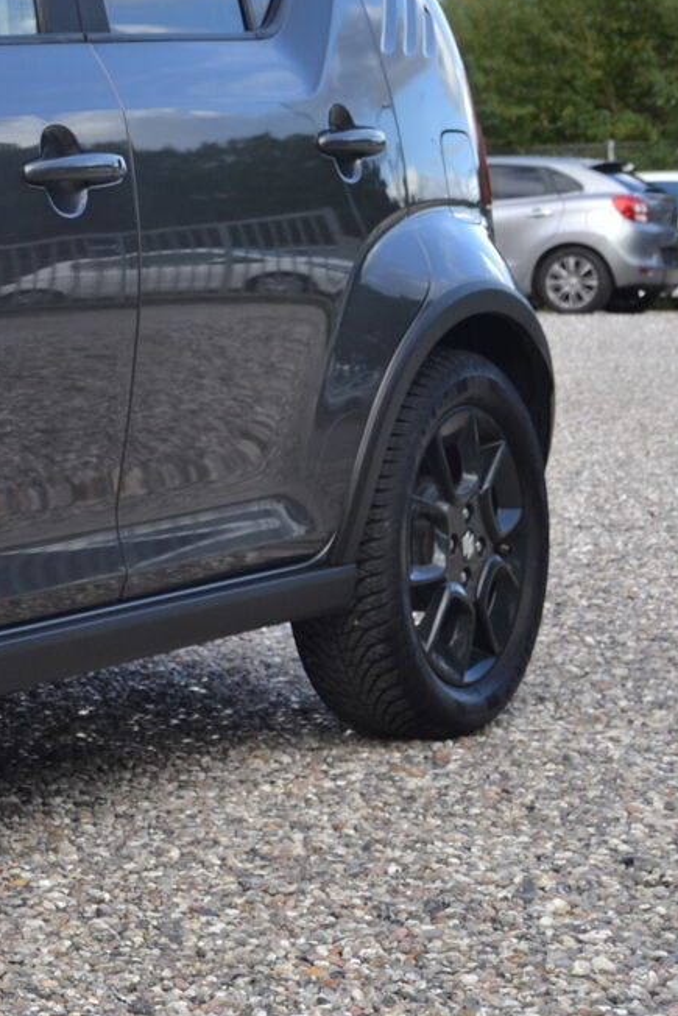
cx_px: -630
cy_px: 332
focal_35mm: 106
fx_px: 2993
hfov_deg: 11.7
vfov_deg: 19.2
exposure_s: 1/160
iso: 100
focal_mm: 24
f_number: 6.3
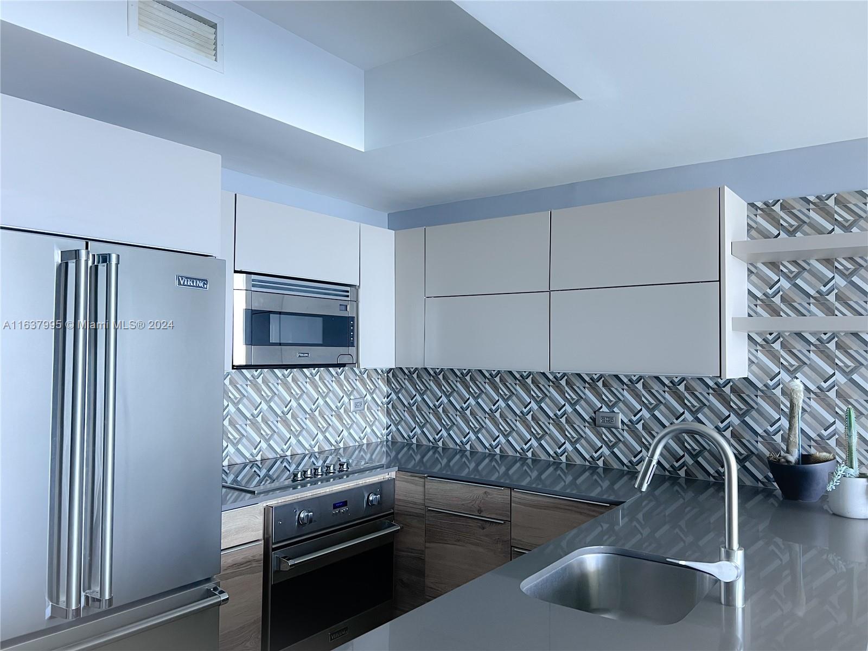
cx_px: 434
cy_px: 326
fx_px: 652
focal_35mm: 26
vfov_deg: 53.1
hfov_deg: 67.3
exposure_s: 1/70
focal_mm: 5.7
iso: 125
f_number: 1.5
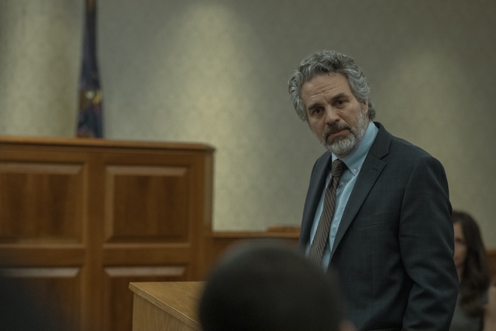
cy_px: 166
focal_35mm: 133
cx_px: 248
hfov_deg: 15.4
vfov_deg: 10.3
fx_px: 1833
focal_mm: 133
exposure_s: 1/200
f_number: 4
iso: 6400
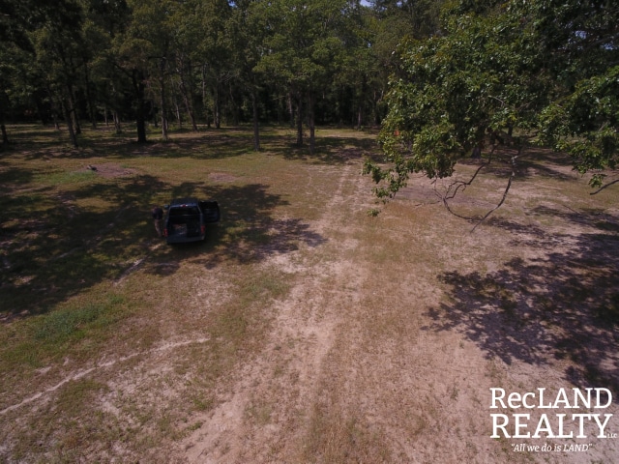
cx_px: 310
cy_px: 232
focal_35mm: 20
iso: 100
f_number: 2.8
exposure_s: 1/1148
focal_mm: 3.61
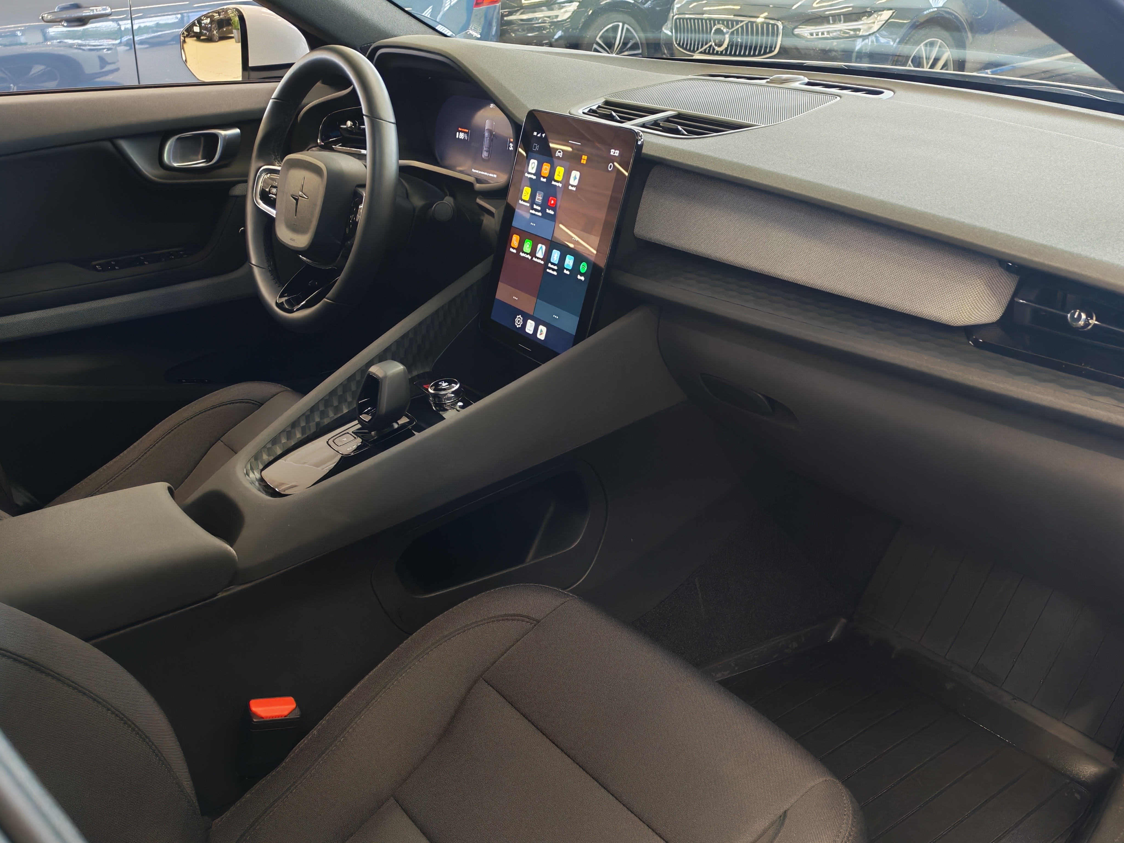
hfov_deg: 55.4
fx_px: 1072
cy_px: 422
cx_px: 562
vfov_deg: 42.9
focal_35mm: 33
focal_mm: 6.12
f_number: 1.9
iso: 925
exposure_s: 1/50
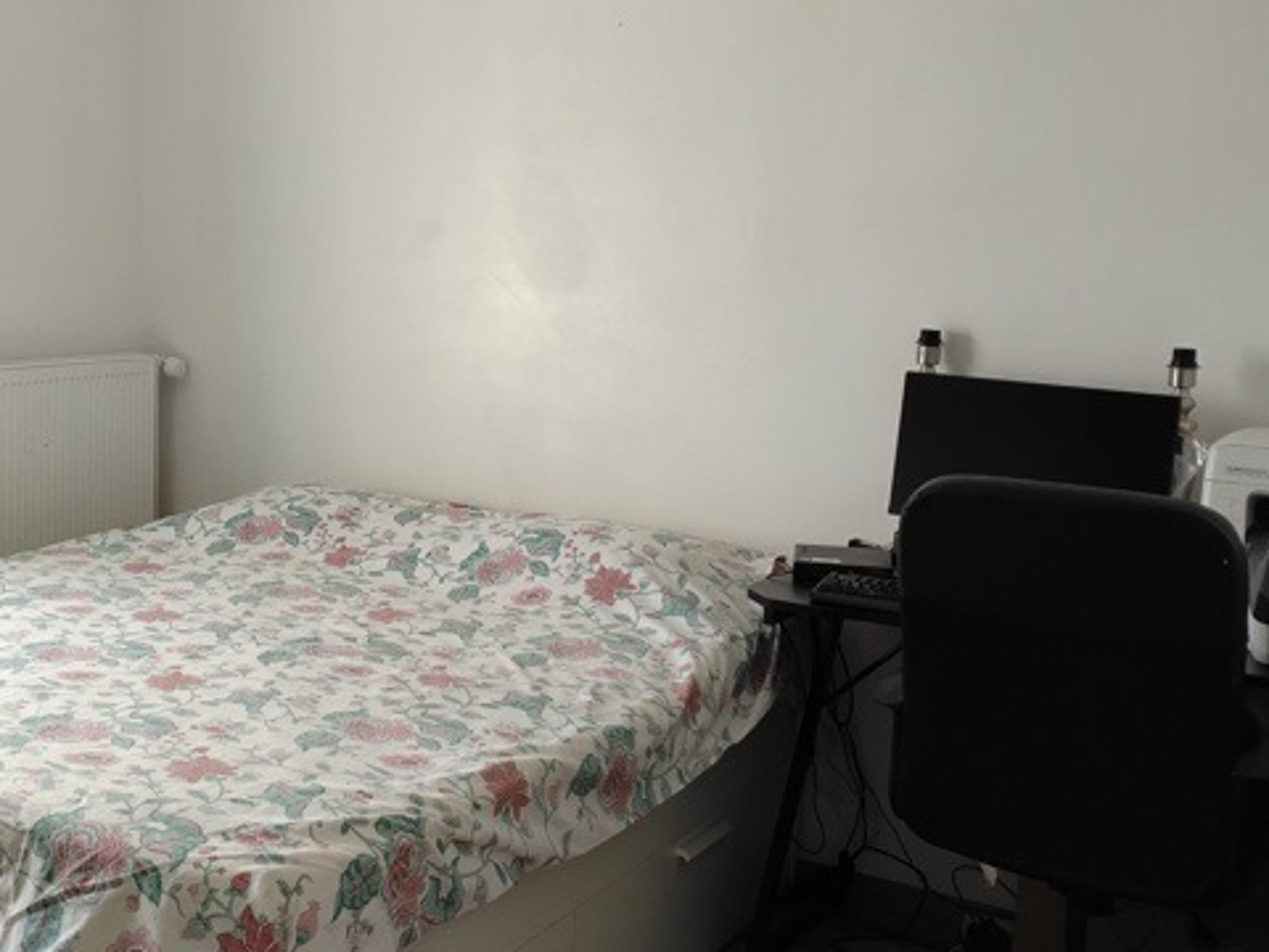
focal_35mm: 45
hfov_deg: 41.1
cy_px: 420
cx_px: 357
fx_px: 1650
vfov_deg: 32.2
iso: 363
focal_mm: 4.05
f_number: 1.8
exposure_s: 1/100
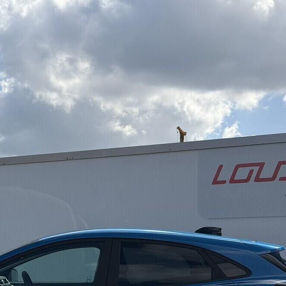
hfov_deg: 18.8
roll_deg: +0.4
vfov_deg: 18.7
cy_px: 231
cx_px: 73
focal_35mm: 92
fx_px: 860
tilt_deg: +1.1
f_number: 1.78
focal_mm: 6.76
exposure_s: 1/8772
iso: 64
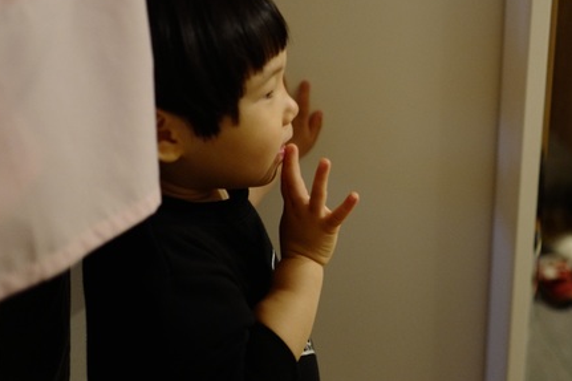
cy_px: 124
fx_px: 826
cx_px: 439
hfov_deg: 37.1
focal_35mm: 52
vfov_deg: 25.8
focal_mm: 28
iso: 2000
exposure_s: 1/125
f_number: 1.7
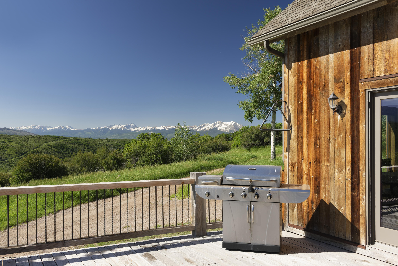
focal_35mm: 34
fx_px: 376
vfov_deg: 38.9
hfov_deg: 55.8
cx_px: 199
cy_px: 133
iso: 100
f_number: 10
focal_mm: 34
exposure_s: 1/50
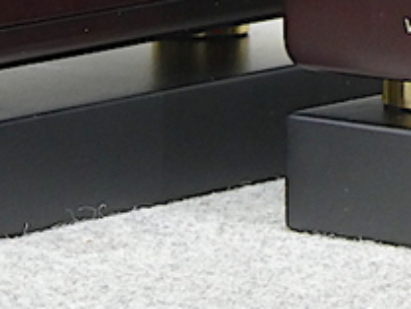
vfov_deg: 3.1
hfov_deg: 4.1
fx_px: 5774
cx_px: 326
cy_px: -181
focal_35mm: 486
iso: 200
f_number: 5.1
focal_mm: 19
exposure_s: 1/2.5
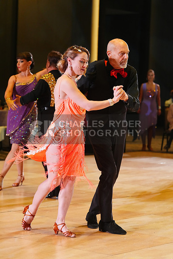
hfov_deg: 12.5
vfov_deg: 18.6
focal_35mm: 110
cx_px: 86
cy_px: 130
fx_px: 792
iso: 3200
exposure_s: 1/400
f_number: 4
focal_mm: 110
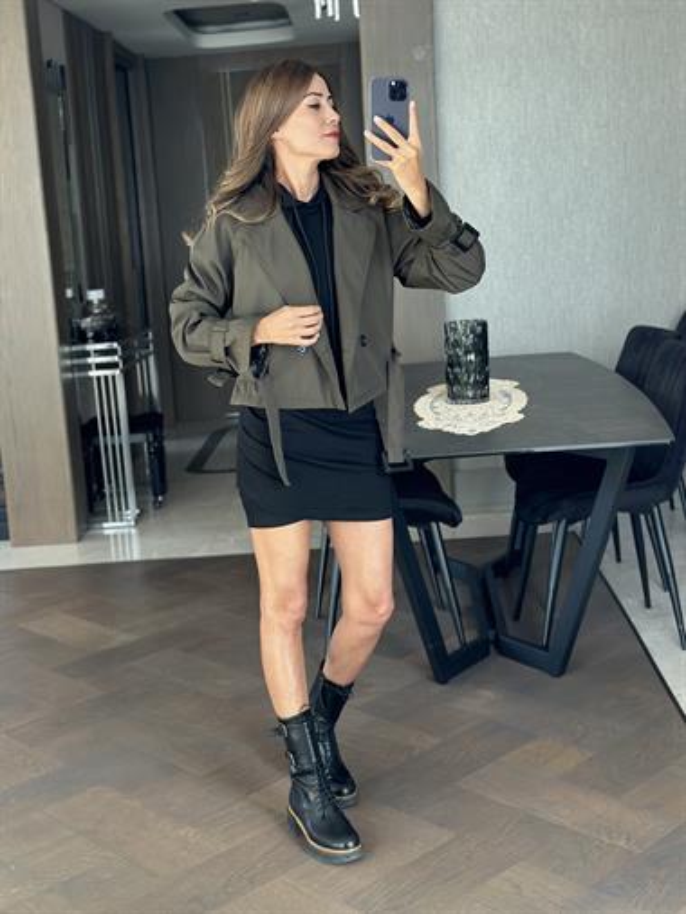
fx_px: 1267
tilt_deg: -20.7
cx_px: 343
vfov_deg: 39.6
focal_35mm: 48
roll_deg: +4.7
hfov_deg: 30.3
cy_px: 457
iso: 125
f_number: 1.78
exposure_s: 1/89
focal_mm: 6.86
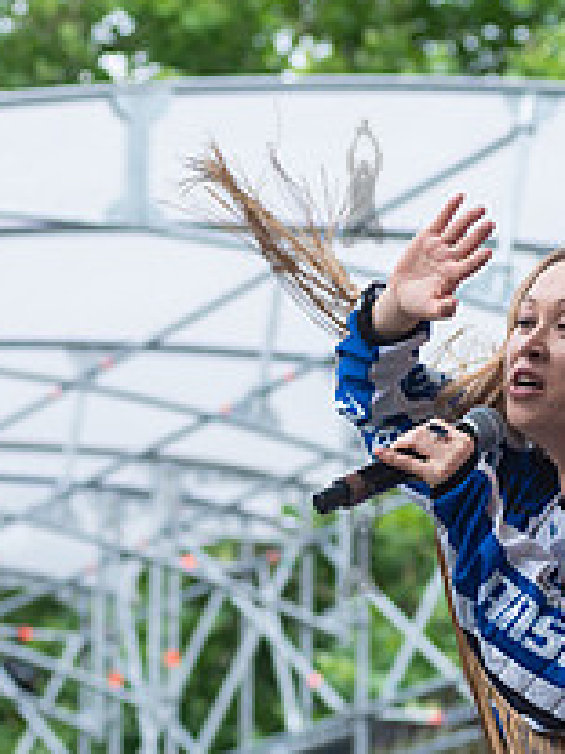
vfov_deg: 9.2
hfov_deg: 6.9
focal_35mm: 216
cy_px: 534
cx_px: 361
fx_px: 4706
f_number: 4.5
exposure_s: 1/320
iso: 500
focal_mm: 80
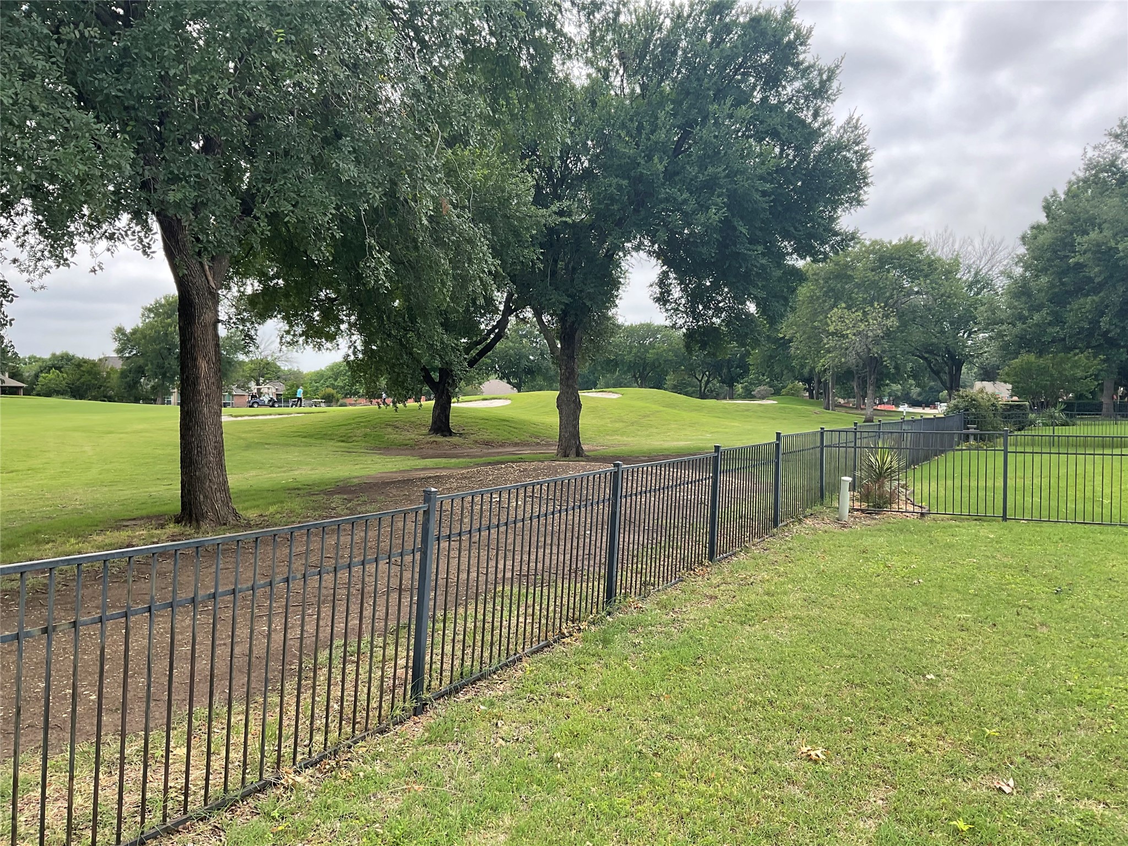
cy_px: 423
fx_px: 945
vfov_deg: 48.2
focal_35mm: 29
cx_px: 564
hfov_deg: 61.7
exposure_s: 1/580
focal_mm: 3
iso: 16
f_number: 1.8
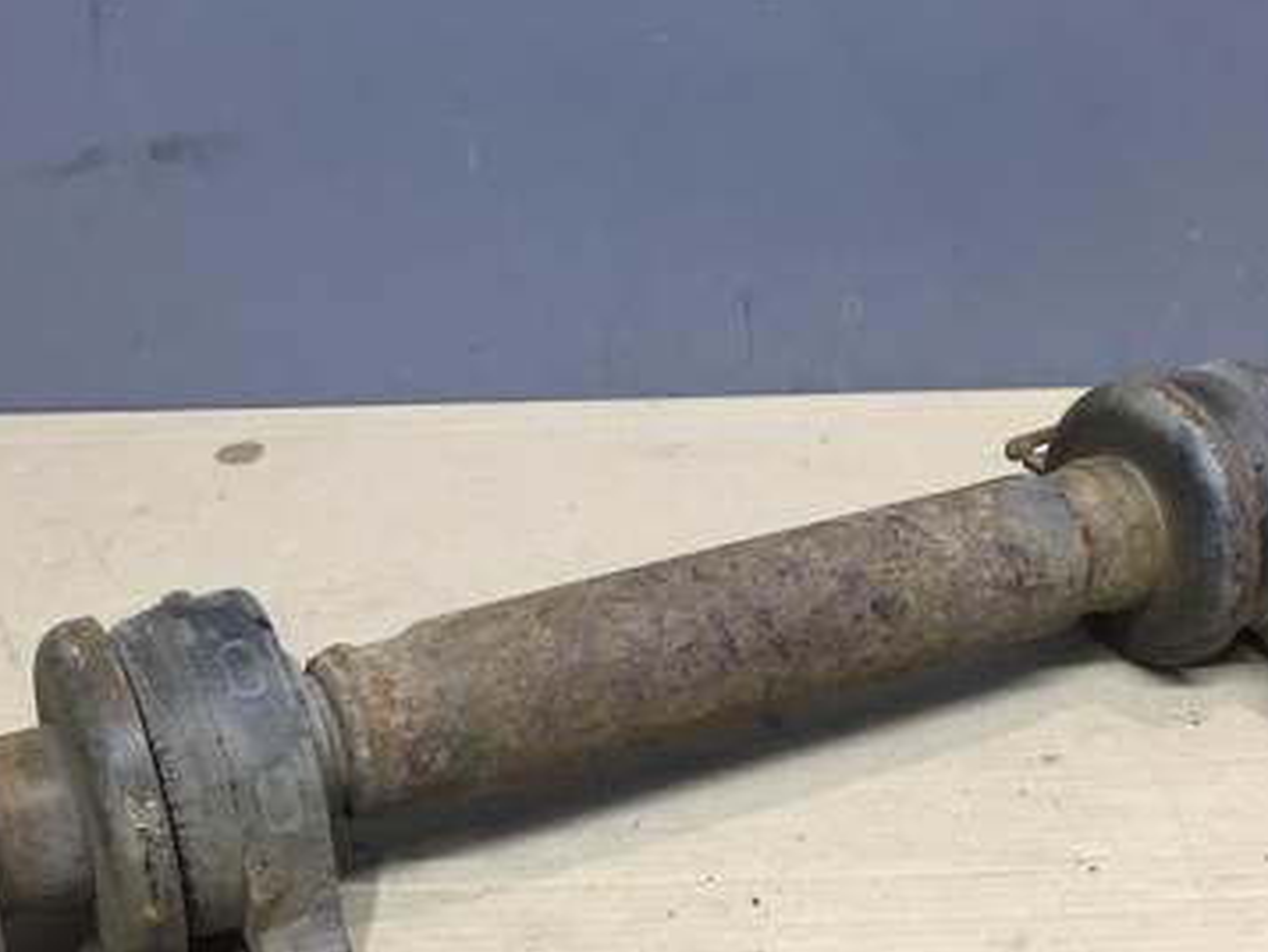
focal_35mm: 52
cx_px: 639
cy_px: 615
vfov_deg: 27.9
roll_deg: -1.0
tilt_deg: -30.8
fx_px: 1905
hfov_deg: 36.8
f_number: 2.2
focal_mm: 4.15
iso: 64
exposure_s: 1/33
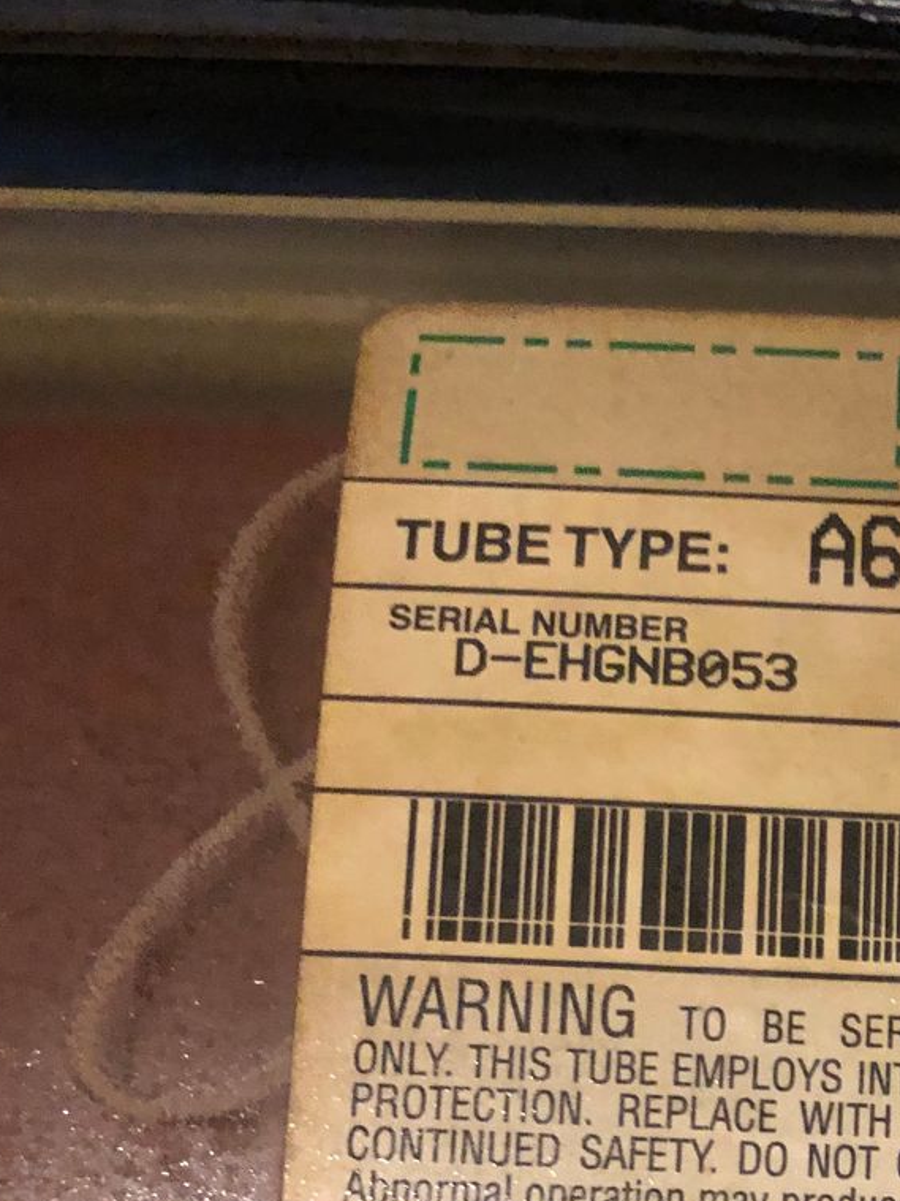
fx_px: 2185
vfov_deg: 29.0
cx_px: 989
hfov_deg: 22.0
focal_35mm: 63
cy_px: 1157
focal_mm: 4
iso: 125
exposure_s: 1/4
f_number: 1.8
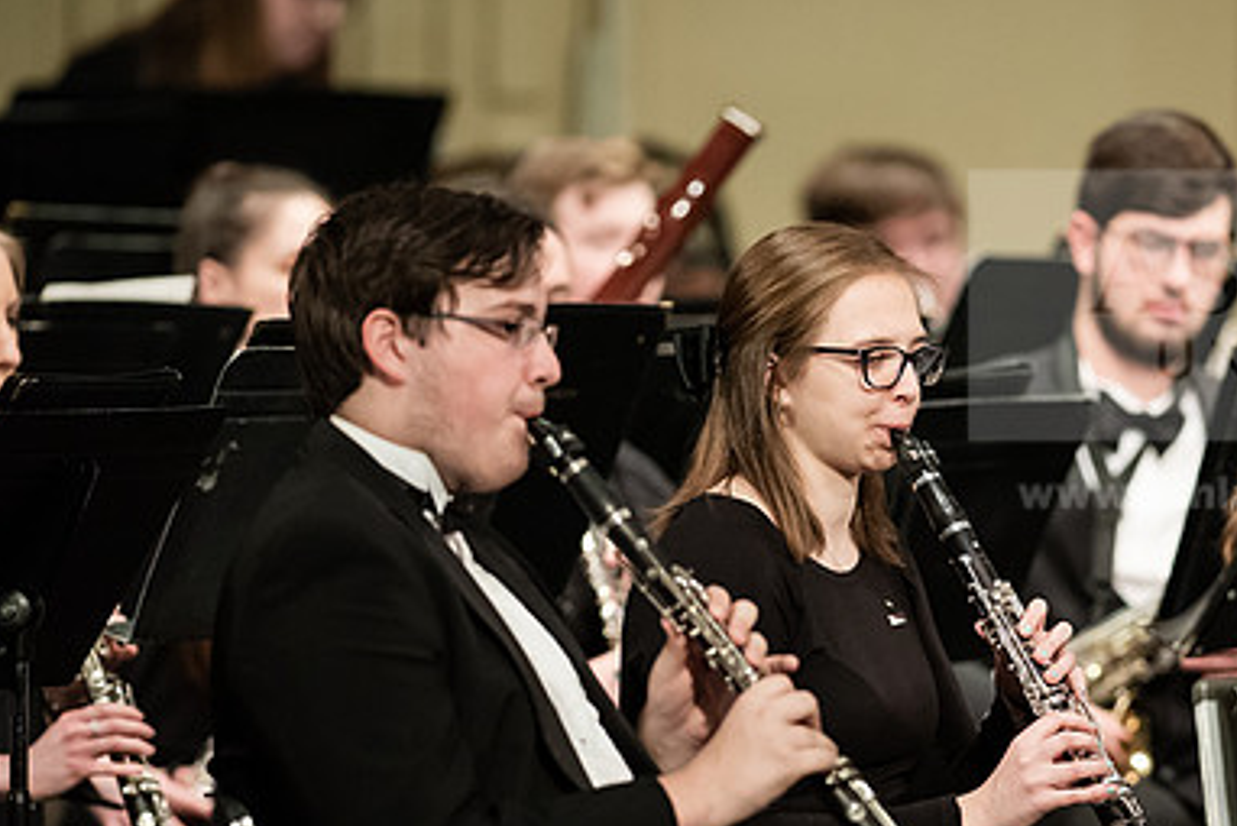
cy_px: 562
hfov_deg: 4.5
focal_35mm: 455
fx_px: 15639
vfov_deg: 3.0
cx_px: 871
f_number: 3.2
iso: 4000
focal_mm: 300
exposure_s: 1/250
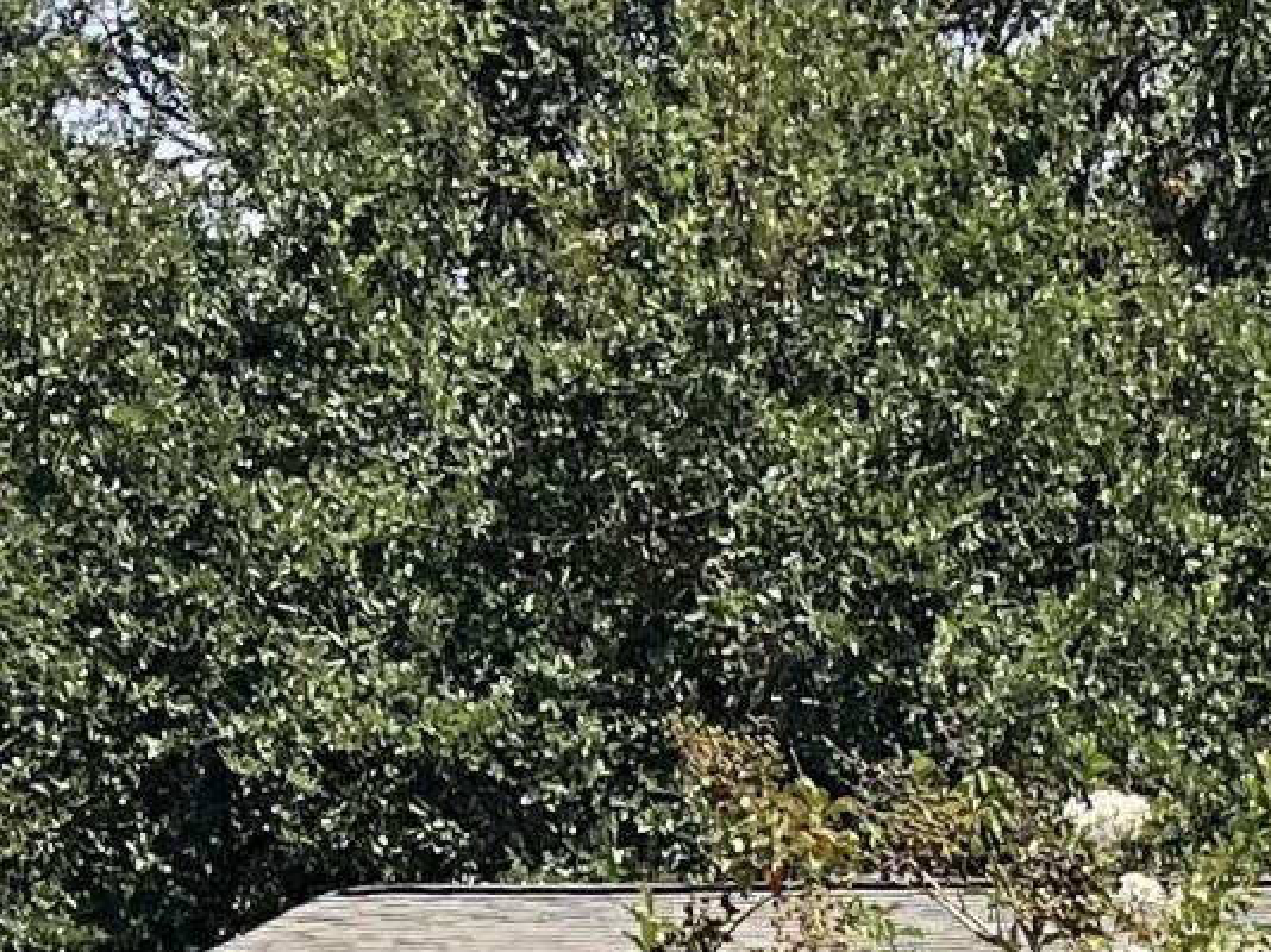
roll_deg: +0.4
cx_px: 1628
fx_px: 5982
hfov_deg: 11.8
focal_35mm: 163
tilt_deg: +5.6
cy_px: 2542
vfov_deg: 8.1
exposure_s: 1/1250
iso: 16
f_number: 1.8
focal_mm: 3
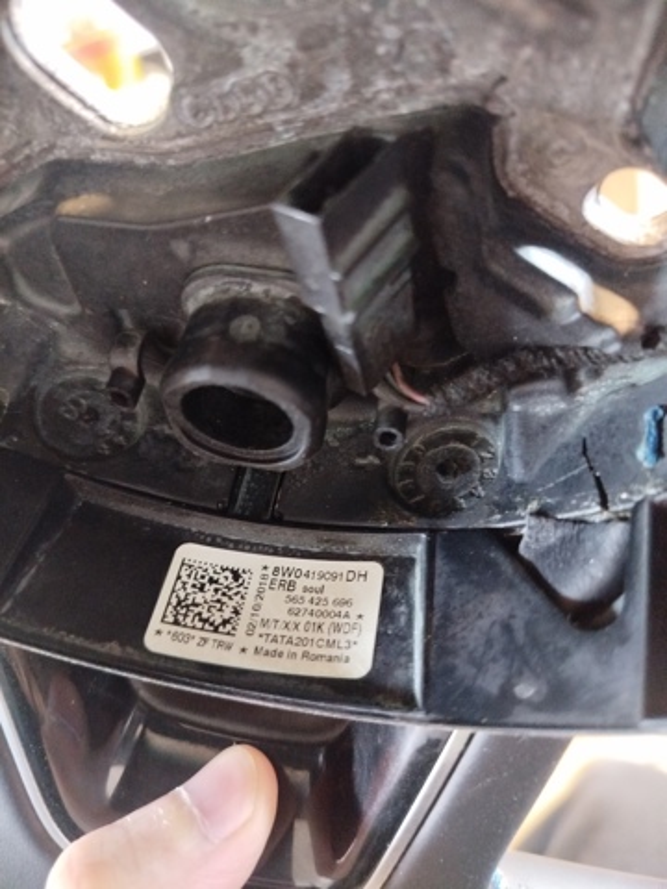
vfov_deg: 71.6
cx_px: 334
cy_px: 444
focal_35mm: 24
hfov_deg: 56.8
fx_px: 617
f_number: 1.7
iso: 800
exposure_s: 1/10
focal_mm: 5.31
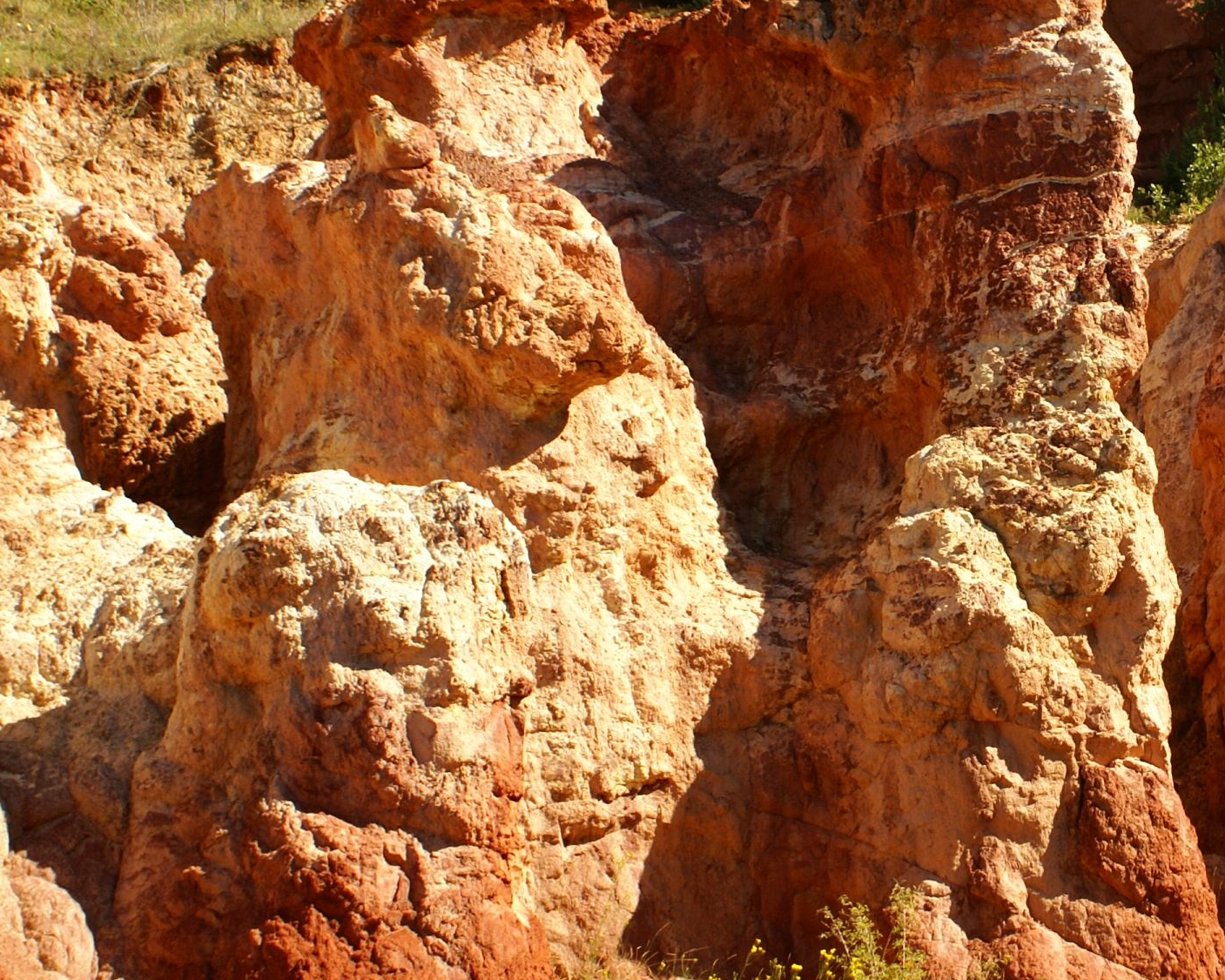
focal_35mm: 87
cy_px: 319
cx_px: 1047
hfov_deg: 21.6
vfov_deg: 17.6
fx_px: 3155
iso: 100
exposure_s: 1/125
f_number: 8
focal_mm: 30
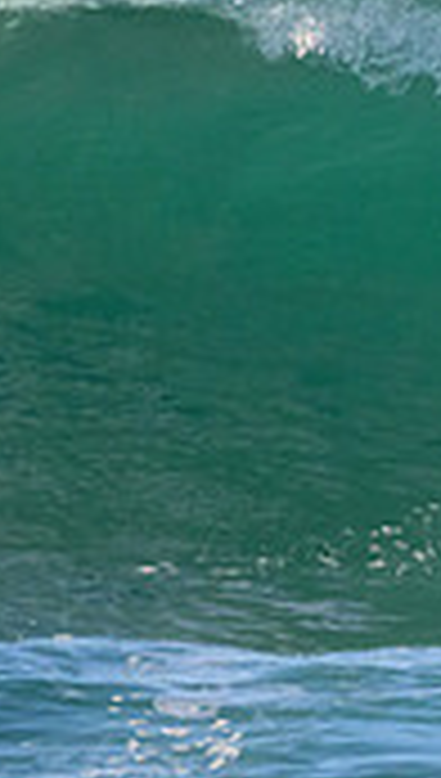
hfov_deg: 0.4
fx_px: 57960
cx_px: 1197
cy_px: 173
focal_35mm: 2803
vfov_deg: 0.8
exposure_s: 1/1600
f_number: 11
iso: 2200
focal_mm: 800
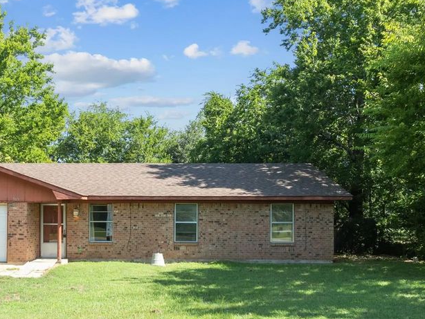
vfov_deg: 35.8
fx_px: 491
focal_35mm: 40
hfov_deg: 46.1
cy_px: 200
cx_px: 142
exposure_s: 1/640
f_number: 2.8
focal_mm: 12.29
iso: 170
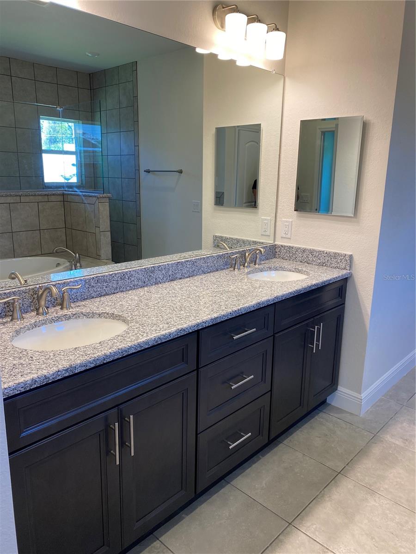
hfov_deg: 53.1
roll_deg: -1.3
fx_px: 417
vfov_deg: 67.3
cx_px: 208
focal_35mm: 26
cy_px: 277
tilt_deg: -12.8
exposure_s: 1/120
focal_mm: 4.25
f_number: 1.8
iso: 100
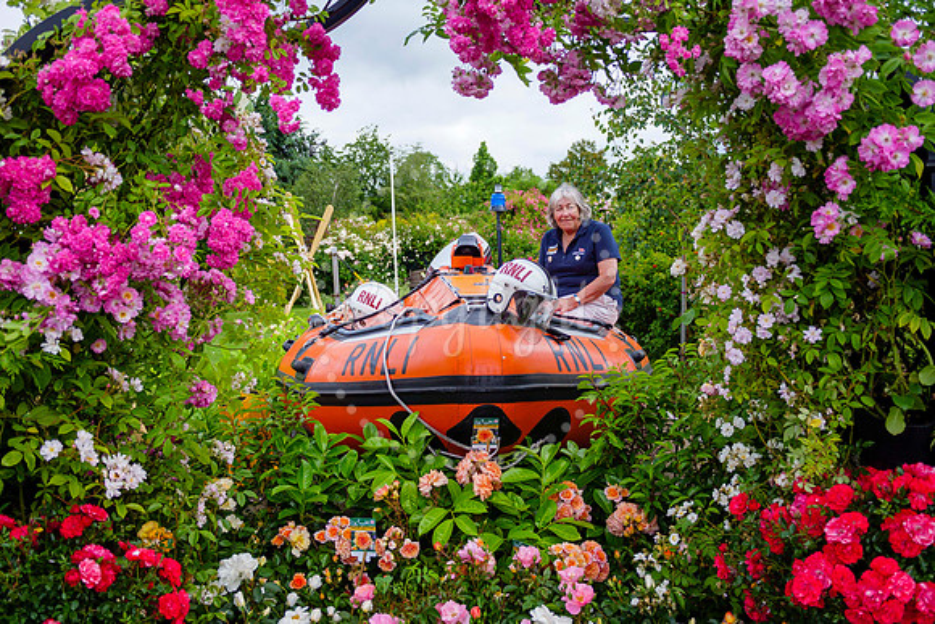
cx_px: 468
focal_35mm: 30
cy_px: 312
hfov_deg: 61.6
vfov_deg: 43.4
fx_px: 784
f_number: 2.5
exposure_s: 1/1250
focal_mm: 14
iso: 200
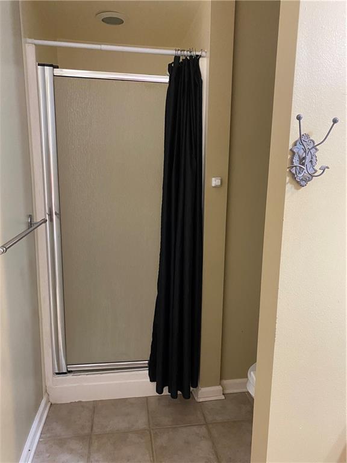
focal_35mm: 26
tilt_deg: -10.1
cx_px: 174
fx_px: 348
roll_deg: -1.3
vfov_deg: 67.3
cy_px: 232
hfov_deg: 53.1
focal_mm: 4.25
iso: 320
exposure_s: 1/60
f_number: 1.8
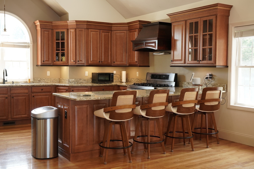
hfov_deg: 47.4
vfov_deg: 32.6
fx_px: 289
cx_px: 127
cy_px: 84
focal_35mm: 41
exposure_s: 1/15
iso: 500
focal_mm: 41
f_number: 7.1
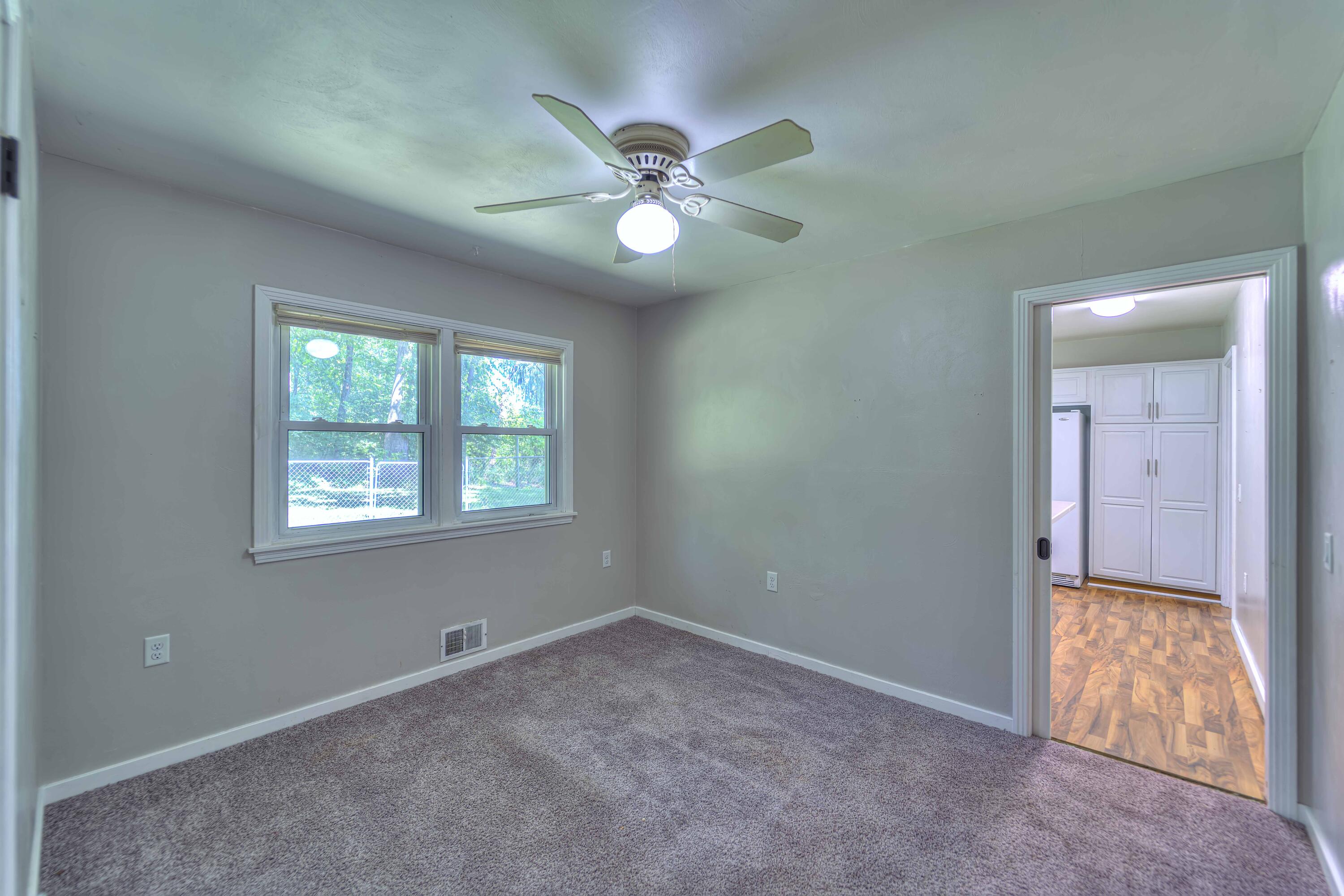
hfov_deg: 104.3
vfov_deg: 81.2
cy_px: 448
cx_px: 672
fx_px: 523
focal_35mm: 14
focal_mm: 14
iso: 100
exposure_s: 1/20
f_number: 3.5
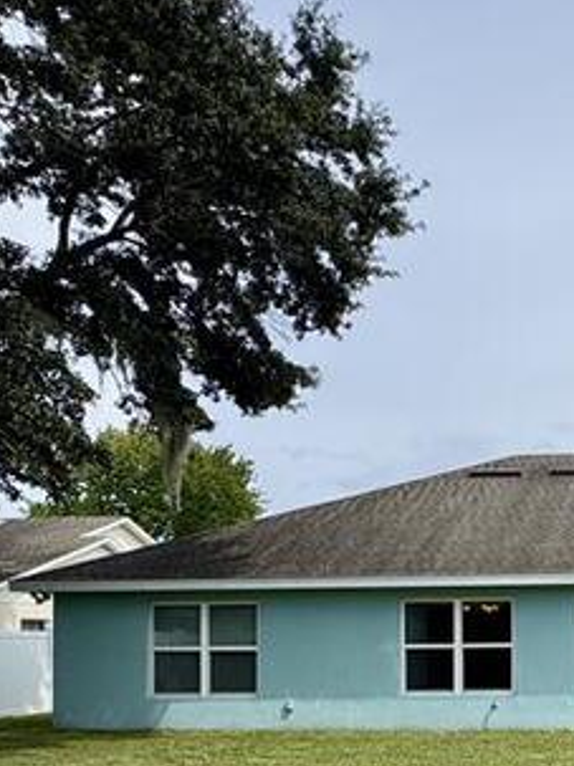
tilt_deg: +1.3
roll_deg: +0.6
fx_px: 819
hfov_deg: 33.7
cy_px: 624
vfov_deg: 47.2
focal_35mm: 37
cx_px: 630
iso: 50
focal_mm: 2.22
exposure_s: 1/3106
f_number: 2.2
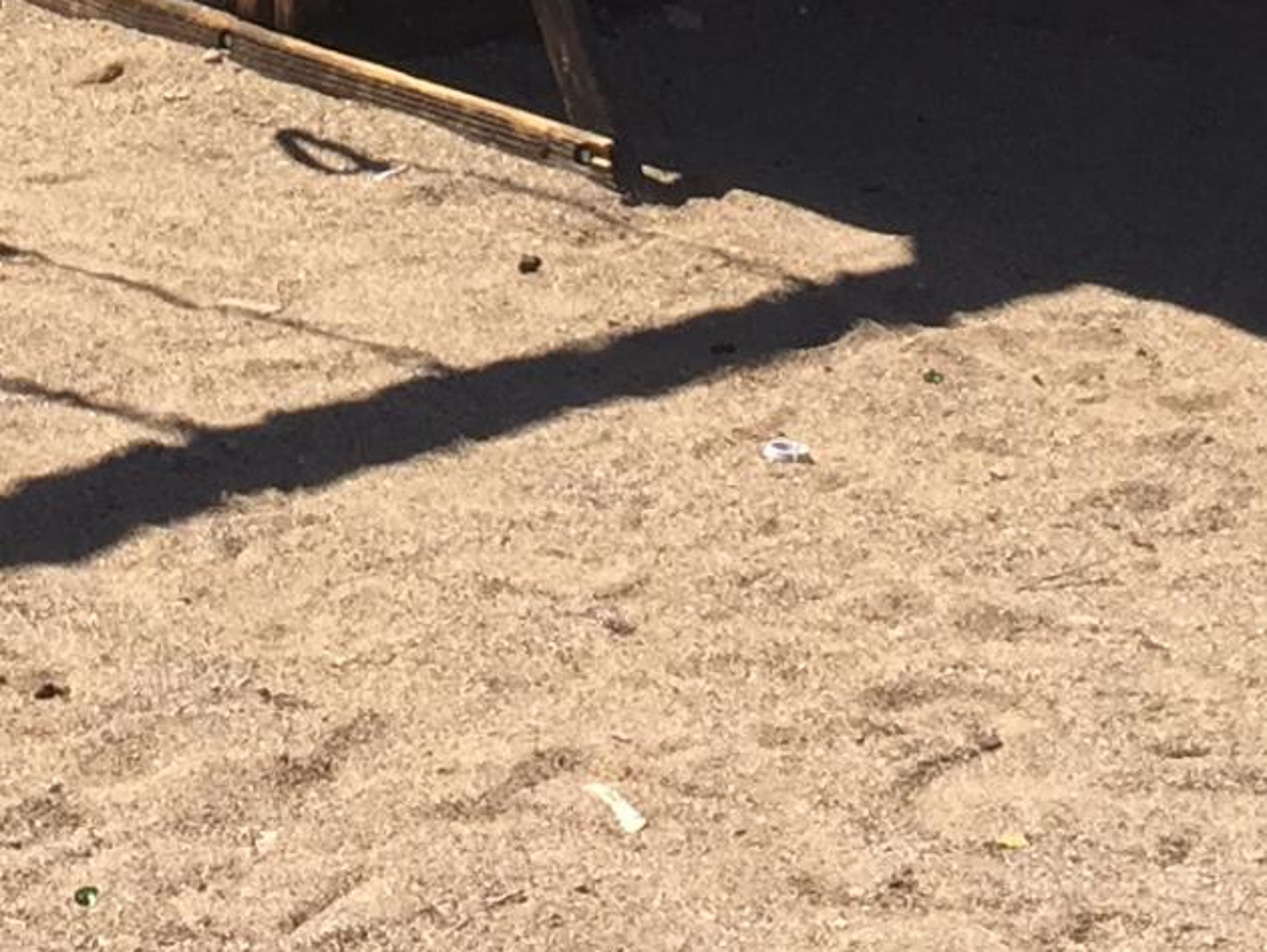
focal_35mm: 138
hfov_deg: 14.1
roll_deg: -1.9
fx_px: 5053
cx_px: 24
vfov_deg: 9.9
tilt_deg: -3.8
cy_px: -1024
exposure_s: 1/1412
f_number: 2.2
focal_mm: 4.15
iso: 32
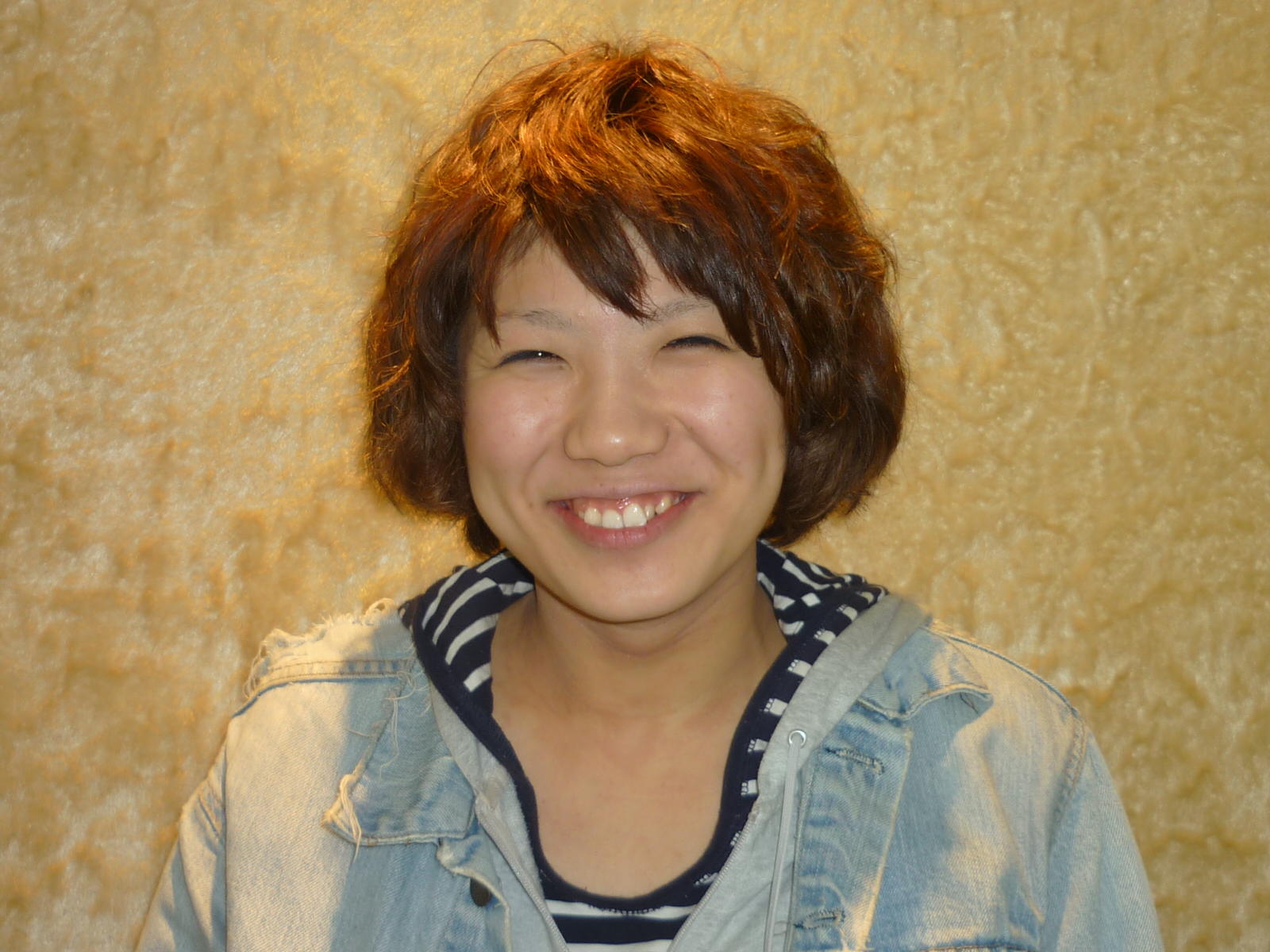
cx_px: 635
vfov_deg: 29.7
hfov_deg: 38.9
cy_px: 476
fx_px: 1798
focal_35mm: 49
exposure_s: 1/30
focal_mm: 5.5
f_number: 2.8
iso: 80
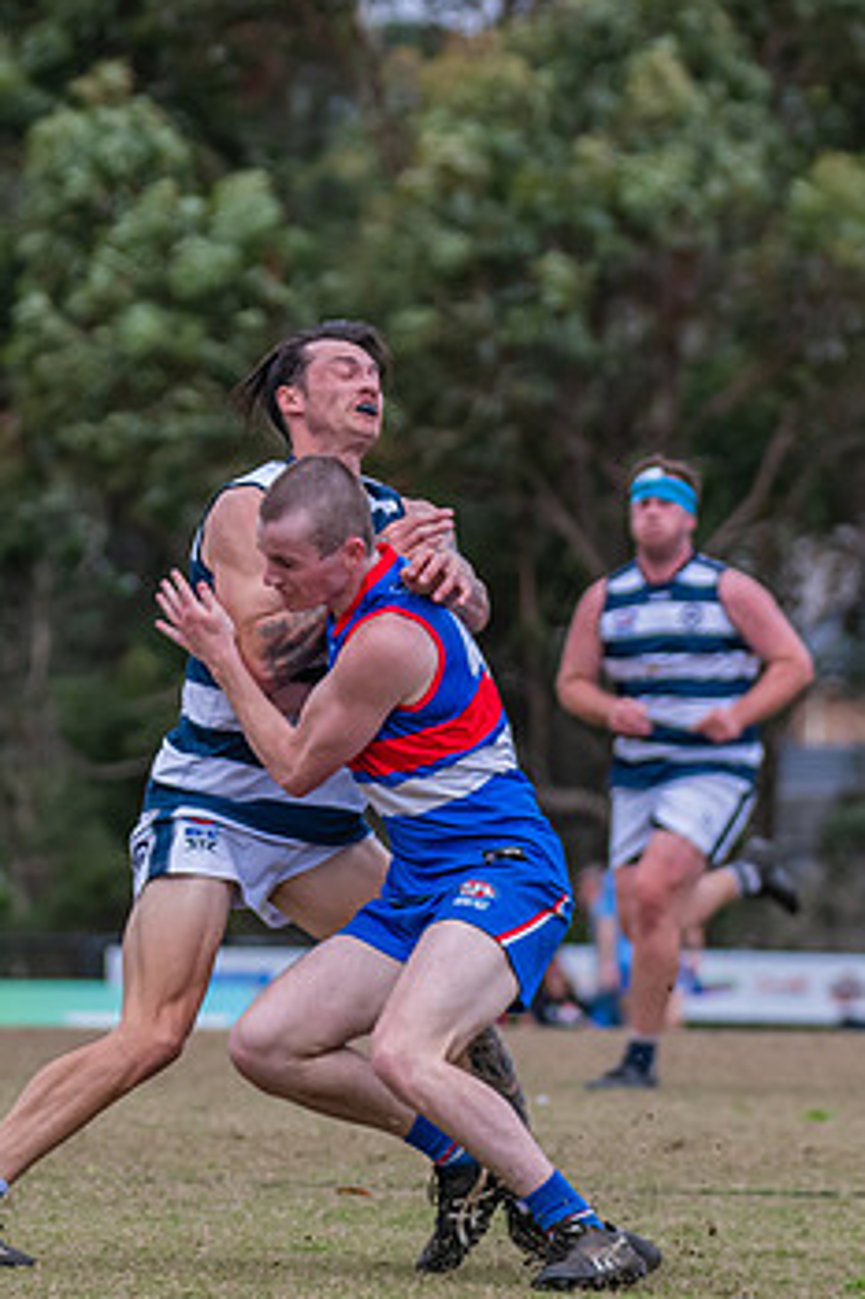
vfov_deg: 4.6
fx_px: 16342
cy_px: 770
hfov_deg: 3.0
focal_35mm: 453
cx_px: 396
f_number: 5
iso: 800
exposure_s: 1/2000
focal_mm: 195
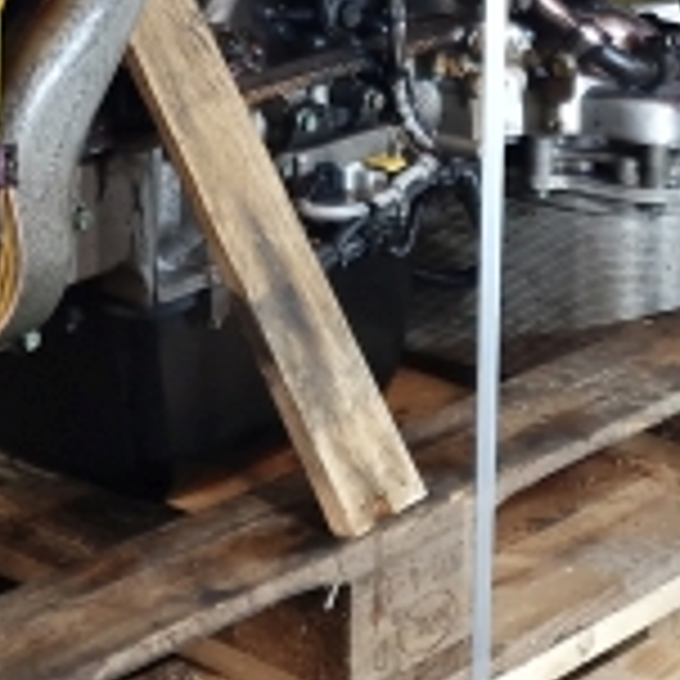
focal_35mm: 108
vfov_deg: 15.1
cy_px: -302
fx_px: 2400
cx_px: -86
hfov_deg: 15.6
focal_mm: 6.4
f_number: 1.8
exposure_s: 1/50
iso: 100
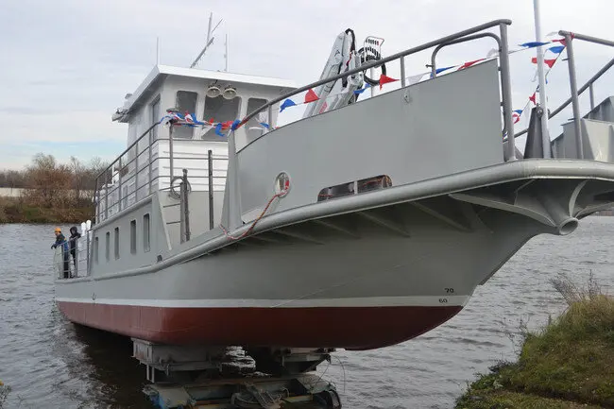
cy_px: 204
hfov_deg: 49.6
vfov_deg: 34.2
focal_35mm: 39
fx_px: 665
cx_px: 307
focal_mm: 26
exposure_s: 1/160
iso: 100
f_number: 6.3
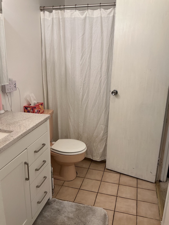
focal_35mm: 29
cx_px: 84
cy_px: 112
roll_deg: -0.7
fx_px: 189
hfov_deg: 48.2
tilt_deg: -16.8
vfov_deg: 61.7
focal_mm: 3
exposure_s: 1/60
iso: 50
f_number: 1.8
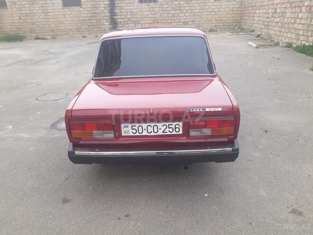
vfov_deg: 51.4
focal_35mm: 27
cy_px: 118
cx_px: 156
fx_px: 244
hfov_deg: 65.3
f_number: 1.9
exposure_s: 1/233
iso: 40
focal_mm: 3.6
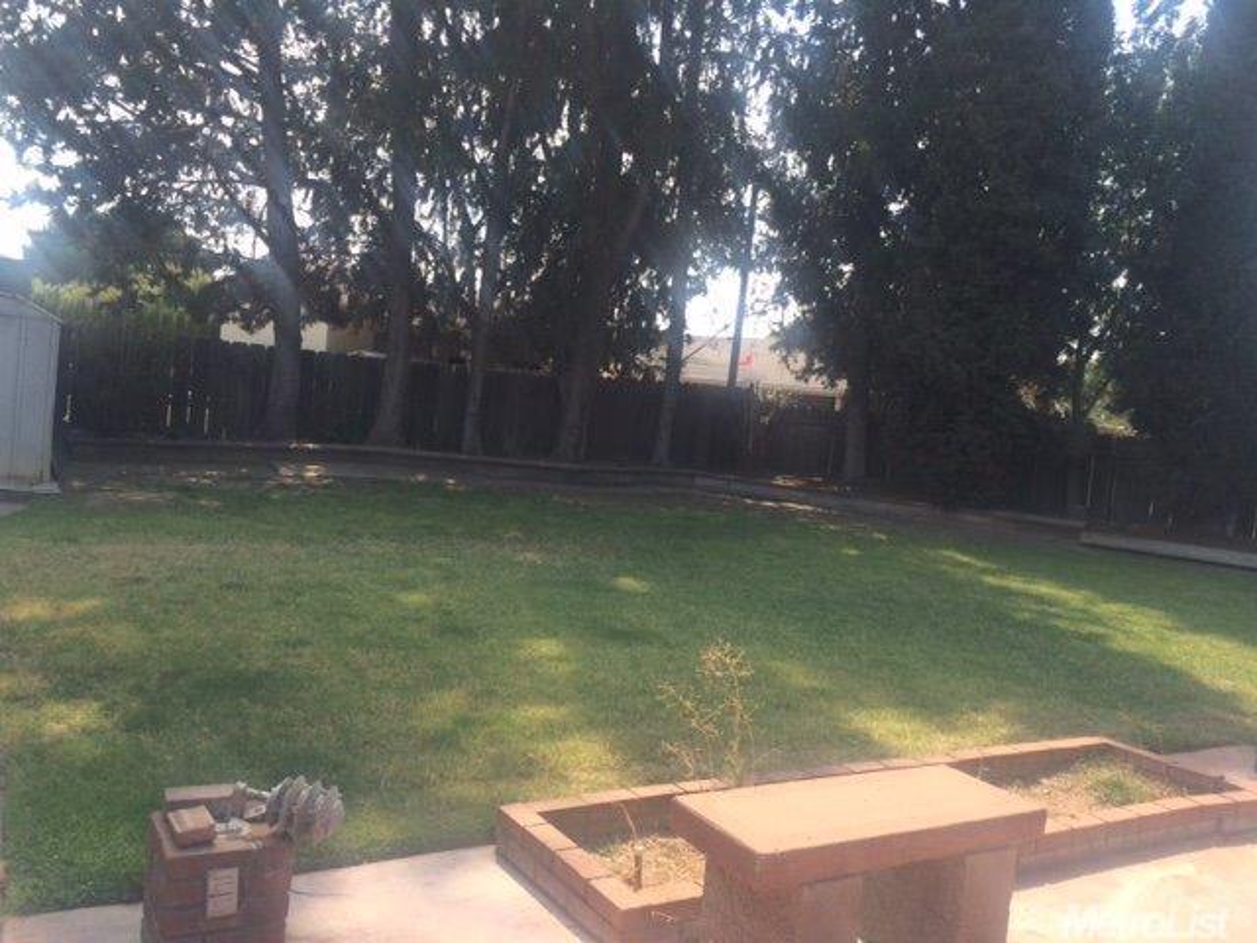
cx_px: 628
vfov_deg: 48.2
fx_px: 1053
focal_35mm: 29
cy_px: 472
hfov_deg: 61.7
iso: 32
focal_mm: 4.15
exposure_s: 1/641
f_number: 2.2
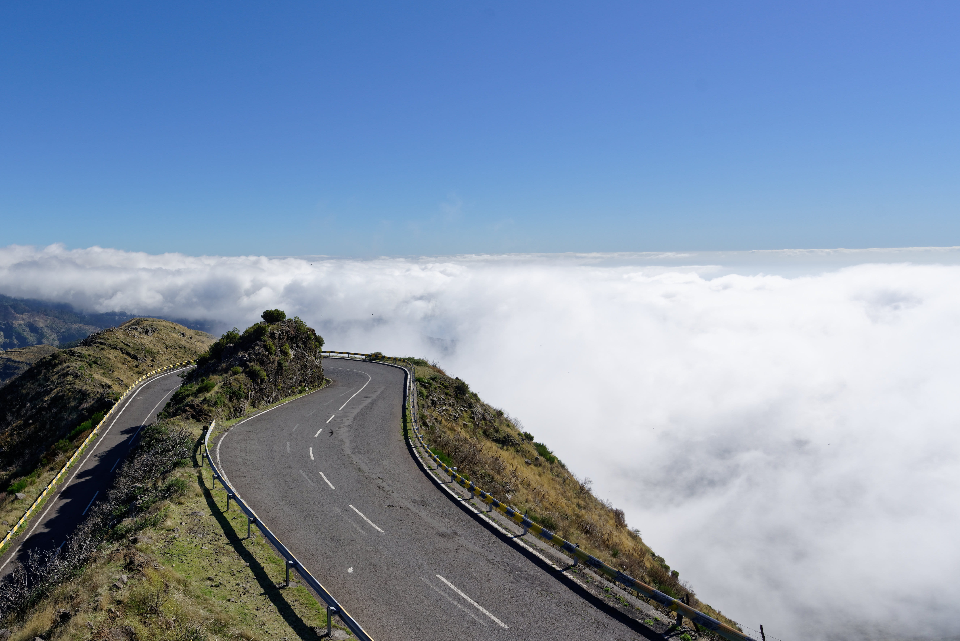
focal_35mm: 24
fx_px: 640
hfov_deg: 69.6
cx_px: 259
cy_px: 356
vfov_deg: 53.0
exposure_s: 1/250
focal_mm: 16
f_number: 9
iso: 100
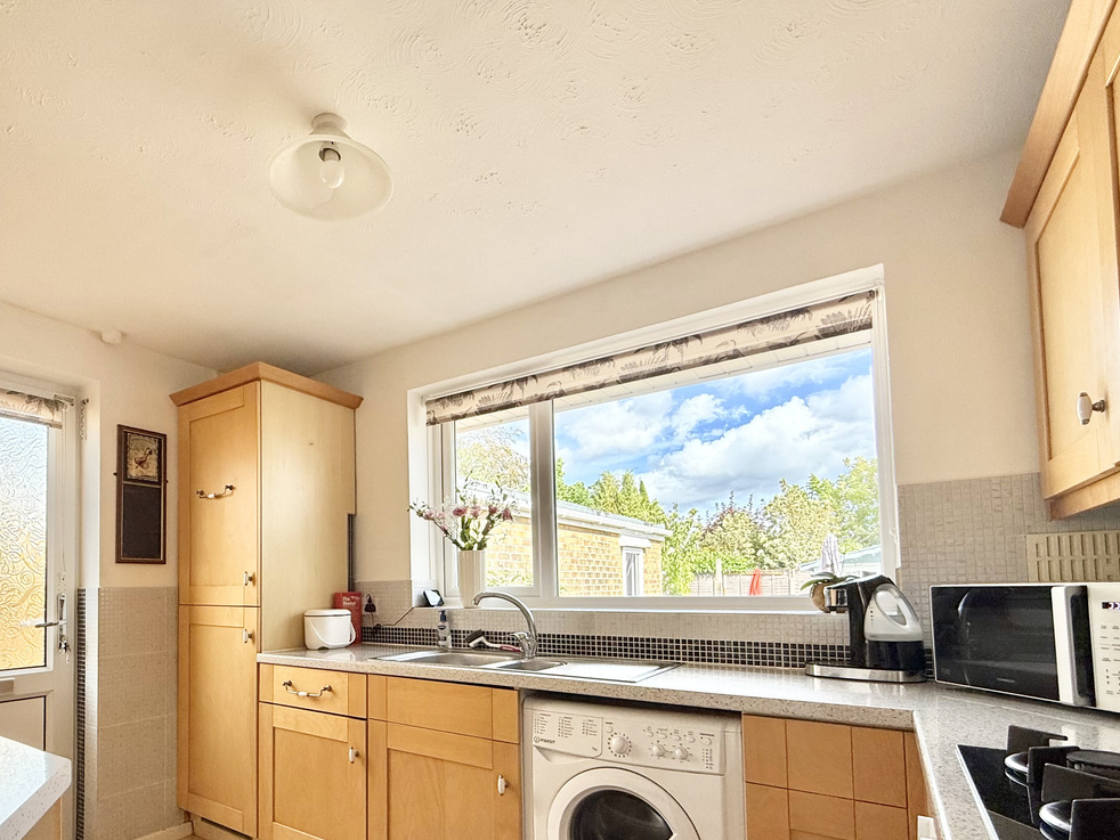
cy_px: 564
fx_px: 615
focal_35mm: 19
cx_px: 428
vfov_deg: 66.7
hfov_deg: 83.2
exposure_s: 1/293
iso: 64
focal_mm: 2.22
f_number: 2.2
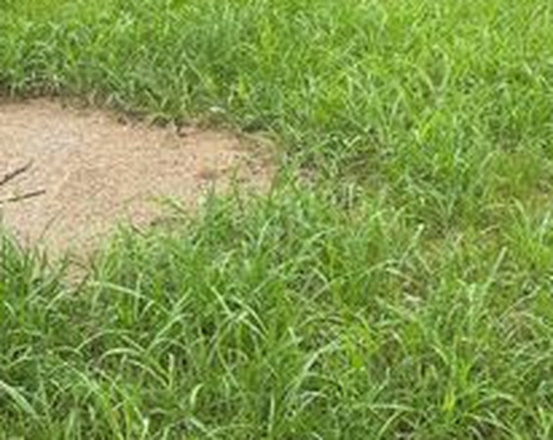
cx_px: 395
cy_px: 103
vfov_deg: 19.9
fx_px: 1242
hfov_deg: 24.9
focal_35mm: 76
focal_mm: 6.76
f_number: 1.78
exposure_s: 1/1637
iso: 80
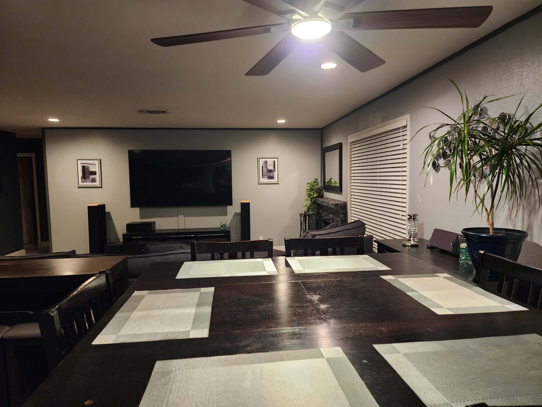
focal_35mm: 23
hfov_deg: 73.9
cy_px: 204
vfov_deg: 58.9
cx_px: 271
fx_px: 360
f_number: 1.8
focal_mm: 6.4
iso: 500
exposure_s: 1/60
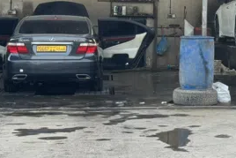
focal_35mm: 119
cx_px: 238
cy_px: 20
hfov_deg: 16.8
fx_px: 780
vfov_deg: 11.5
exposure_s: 1/172
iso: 80
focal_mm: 6.76
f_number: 1.78
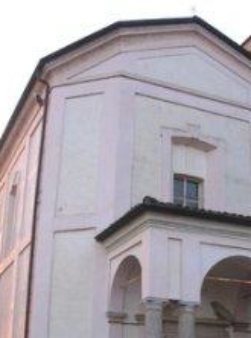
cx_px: 154
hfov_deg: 24.6
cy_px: 212
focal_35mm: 59
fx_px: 574
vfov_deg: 32.6
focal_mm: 6.3
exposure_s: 1/250
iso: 100
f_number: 2.8
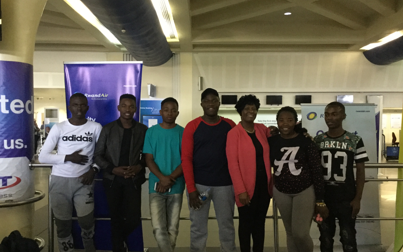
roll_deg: -1.0
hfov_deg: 58.1
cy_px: 125
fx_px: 362
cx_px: 201
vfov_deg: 38.3
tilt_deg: -1.4
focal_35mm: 33
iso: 500
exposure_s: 1/17
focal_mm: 3.3
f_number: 2.4
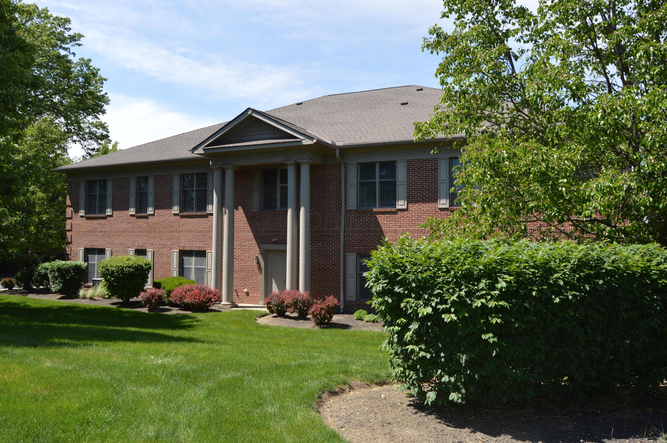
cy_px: 222
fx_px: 500
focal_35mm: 27
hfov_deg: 67.4
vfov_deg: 47.8
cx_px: 334
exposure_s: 1/200
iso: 100
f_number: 8
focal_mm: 18
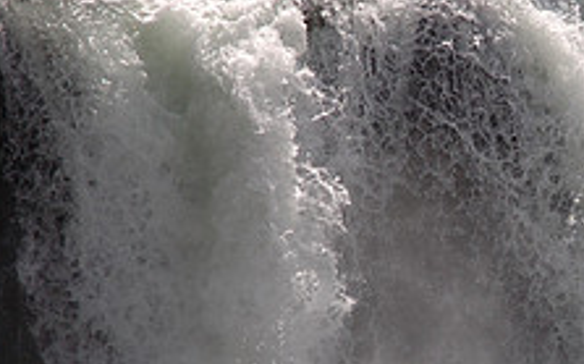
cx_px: 553
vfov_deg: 4.7
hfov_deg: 7.5
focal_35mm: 278
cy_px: 244
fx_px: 4421
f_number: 4.5
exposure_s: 1/1600
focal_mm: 70
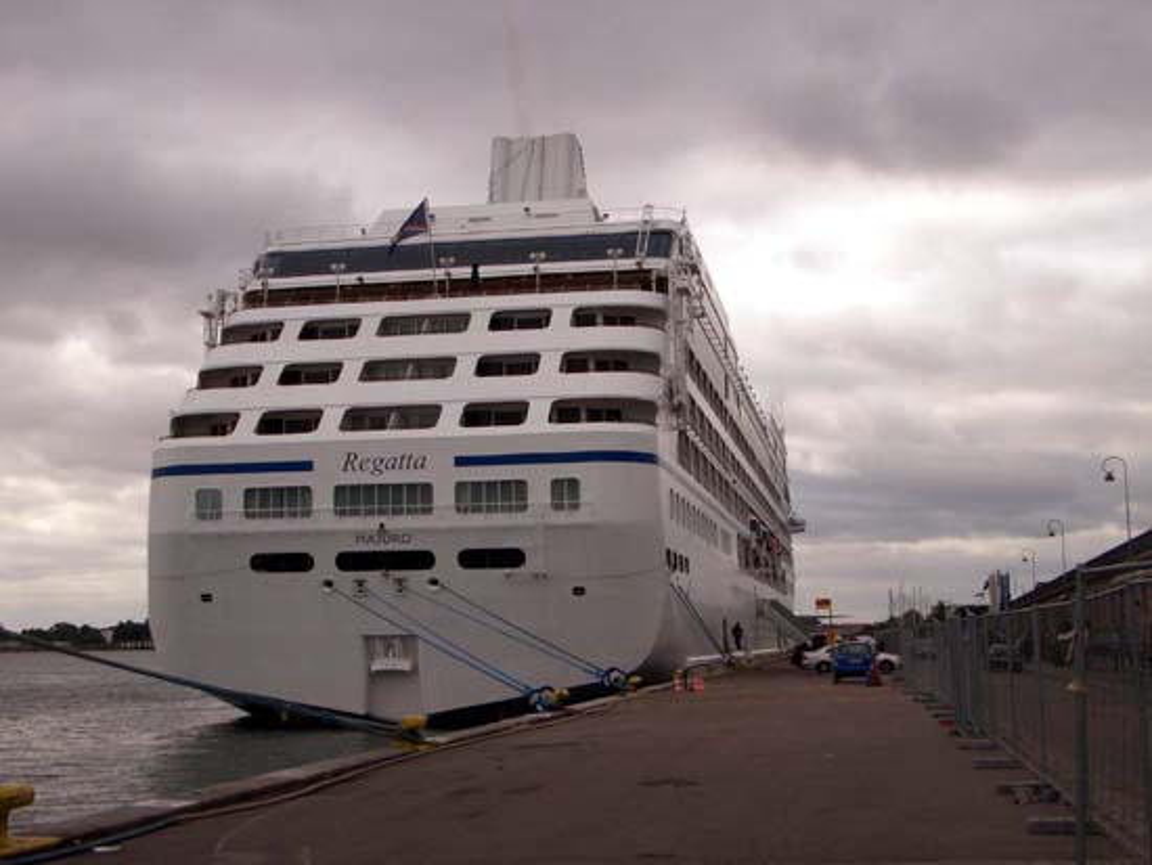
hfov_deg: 38.9
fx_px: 1631
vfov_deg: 29.7
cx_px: 576
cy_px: 432
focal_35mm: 49
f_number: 5
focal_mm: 8.2
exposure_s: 1/640
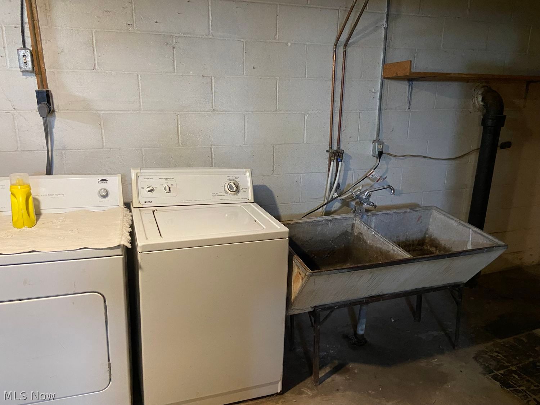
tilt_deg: -15.9
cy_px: 202
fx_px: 406
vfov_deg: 53.1
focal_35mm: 26
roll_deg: -0.7
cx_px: 270
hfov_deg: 67.3
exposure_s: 1/40
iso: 500
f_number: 1.8
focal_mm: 4.25
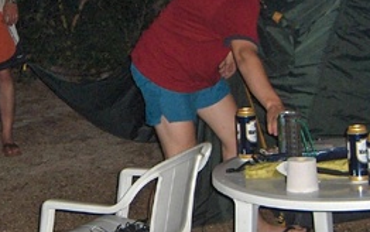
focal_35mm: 125
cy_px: 44
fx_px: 1261
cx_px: 48
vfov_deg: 10.5
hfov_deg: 16.5
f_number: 2.8
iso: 170
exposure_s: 1/60
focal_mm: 8
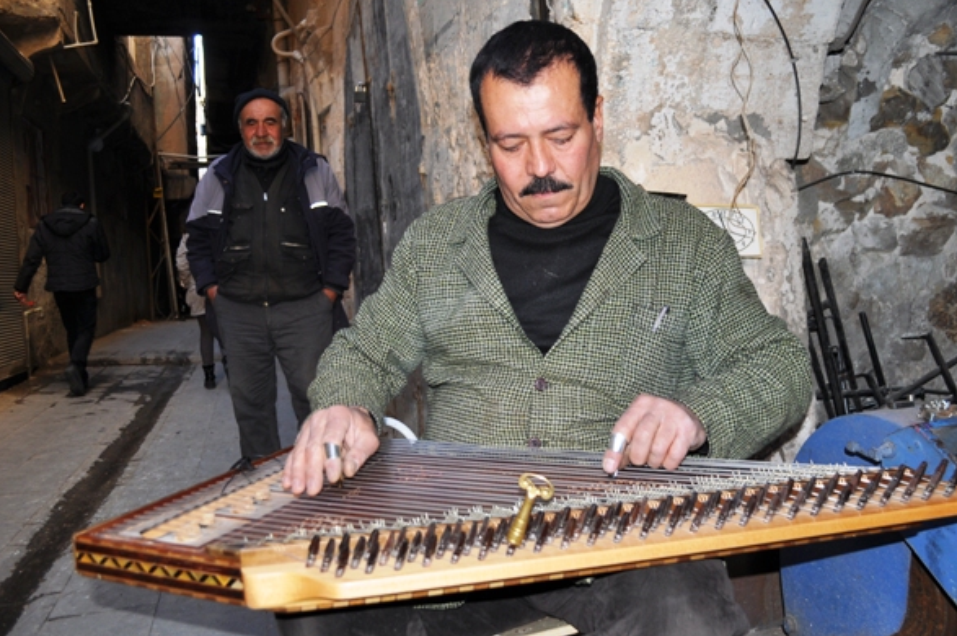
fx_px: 956
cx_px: 496
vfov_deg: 36.8
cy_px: 325
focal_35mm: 36
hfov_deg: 53.2
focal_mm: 22
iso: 200
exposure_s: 1/60
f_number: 3.8
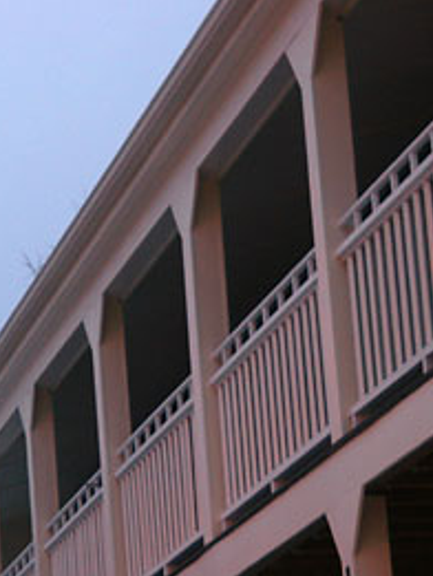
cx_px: -57
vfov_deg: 11.9
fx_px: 2766
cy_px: 331
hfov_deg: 8.9
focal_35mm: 166
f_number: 5
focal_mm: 52
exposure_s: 1/10
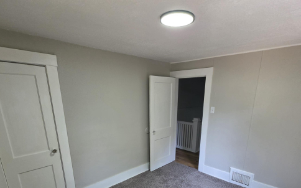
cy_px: 143
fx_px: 156
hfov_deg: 87.9
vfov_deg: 58.7
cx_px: 158
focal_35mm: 19
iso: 80
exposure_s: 1/120
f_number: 1.9
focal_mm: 2.2
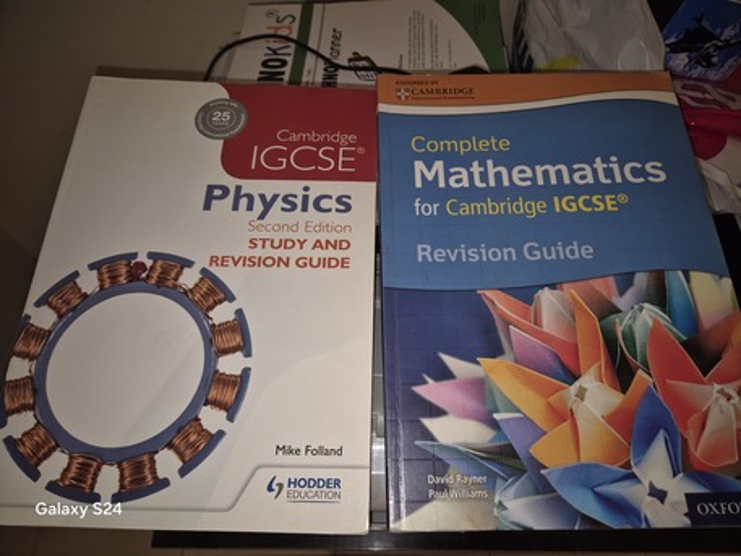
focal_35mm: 23
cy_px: 278
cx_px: 370
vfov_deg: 58.9
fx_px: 492
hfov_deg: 73.9
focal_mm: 5.4
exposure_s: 1/28
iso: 100
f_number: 1.8
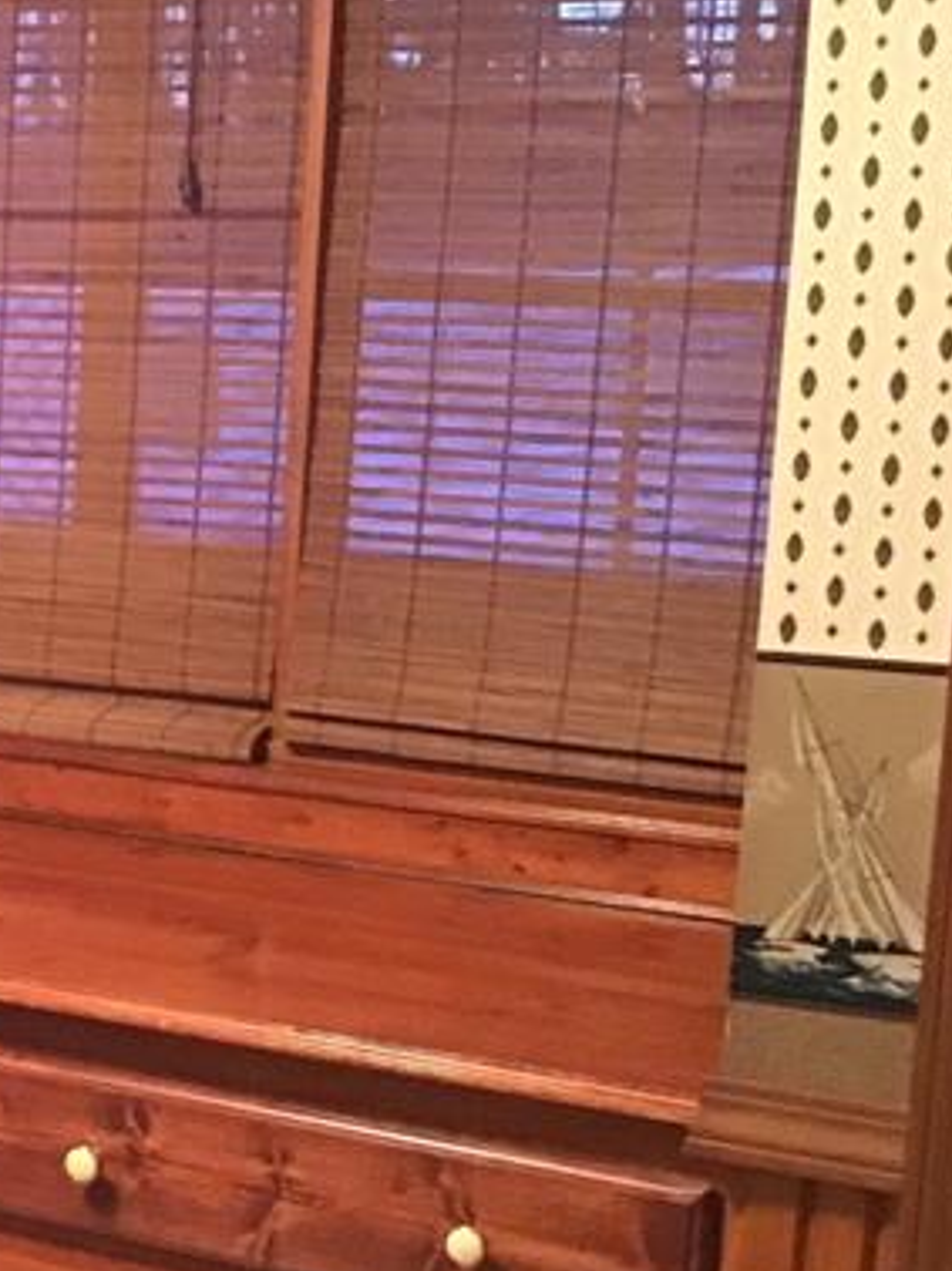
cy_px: 831
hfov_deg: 16.4
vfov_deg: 23.2
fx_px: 3084
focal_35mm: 84
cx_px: -373
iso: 400
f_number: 2.4
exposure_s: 1/15
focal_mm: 3.3
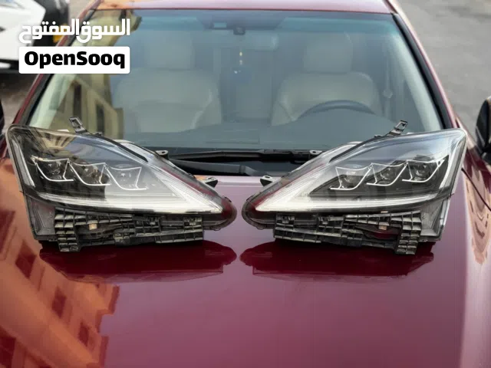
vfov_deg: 30.3
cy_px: 184
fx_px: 681
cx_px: 246
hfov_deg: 39.7
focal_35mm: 48
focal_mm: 6.76
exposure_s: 1/161
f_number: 1.78
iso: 80
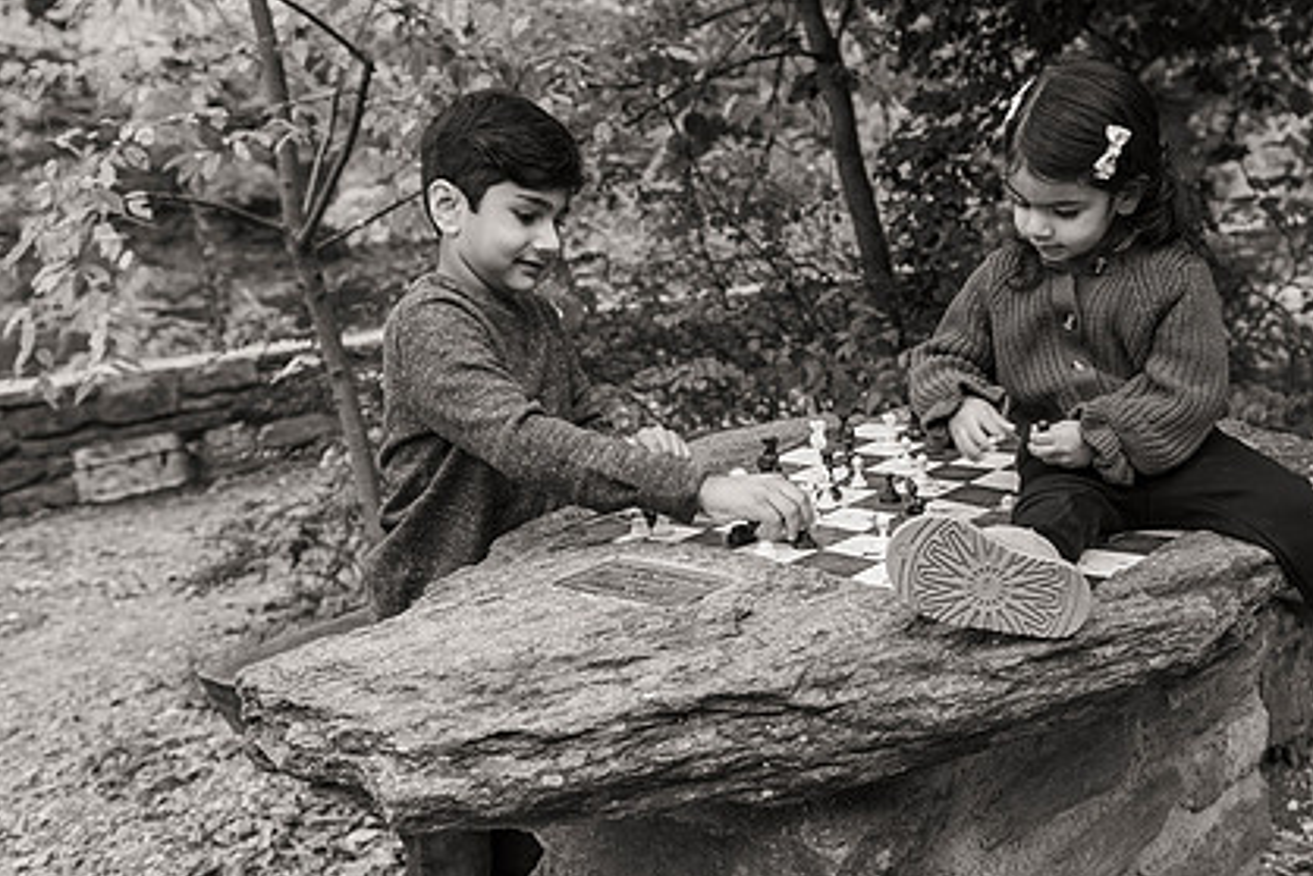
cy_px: 372
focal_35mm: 43
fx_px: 1569
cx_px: 782
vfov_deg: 31.2
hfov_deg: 45.2
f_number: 3.5
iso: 640
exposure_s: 1/125
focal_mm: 31
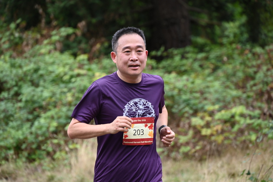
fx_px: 1517
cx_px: 136
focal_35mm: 200
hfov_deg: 10.3
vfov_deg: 6.9
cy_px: 91
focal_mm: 200
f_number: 6.3
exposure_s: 1/250
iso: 450
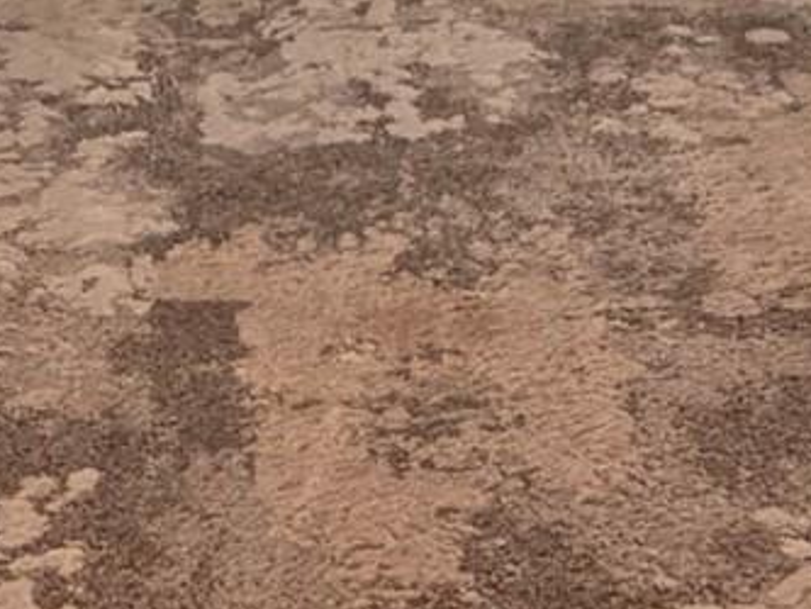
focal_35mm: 86
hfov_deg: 22.7
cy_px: -626
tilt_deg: -5.1
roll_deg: +1.1
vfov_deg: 14.2
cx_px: 297
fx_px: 2016
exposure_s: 1/60
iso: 200
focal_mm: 2.22
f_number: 2.2
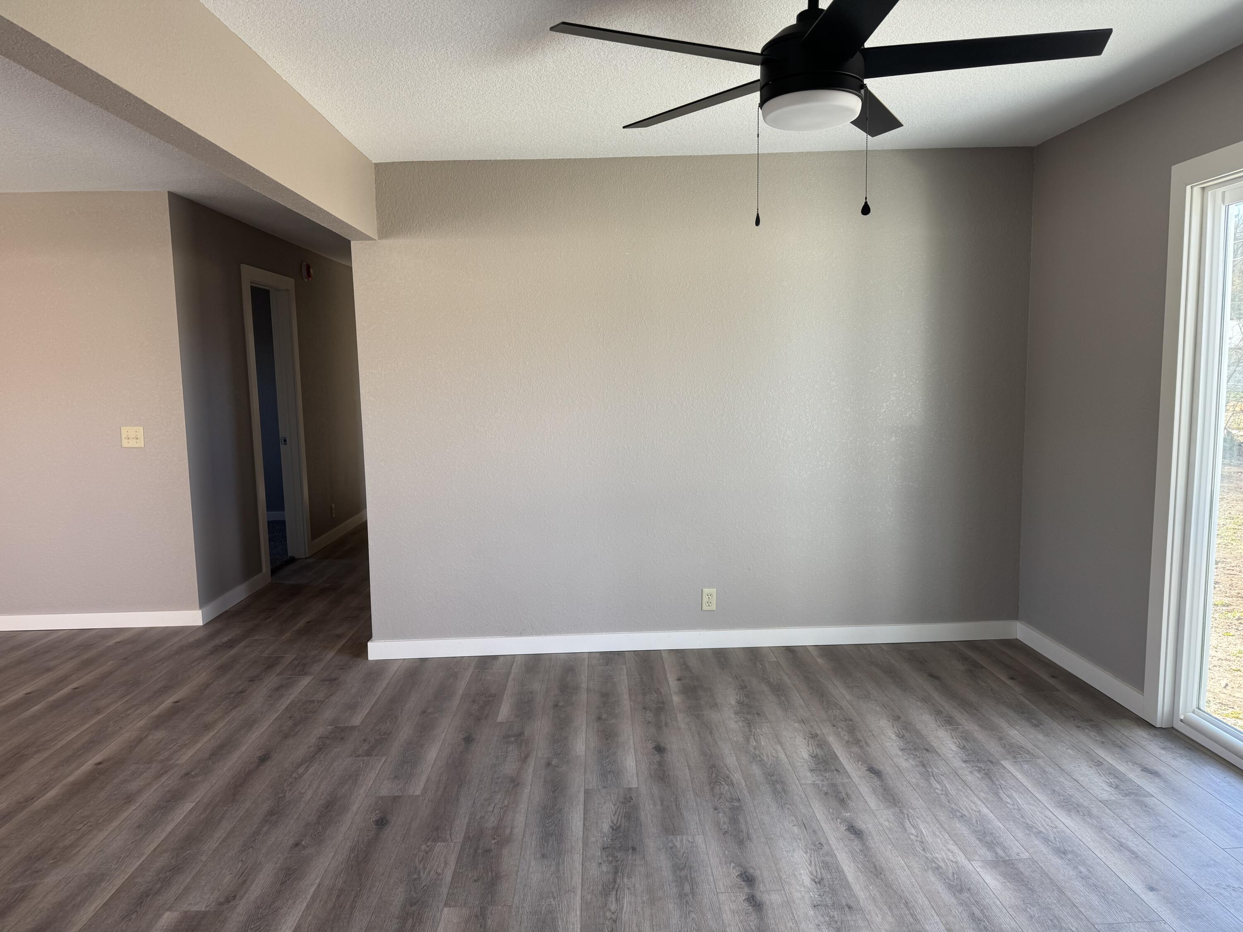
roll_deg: +1.4
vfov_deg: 56.8
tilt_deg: -6.4
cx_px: 622
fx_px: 862
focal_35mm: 24
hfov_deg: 71.6
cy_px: 466
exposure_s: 1/120
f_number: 1.78
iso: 80
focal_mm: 6.76
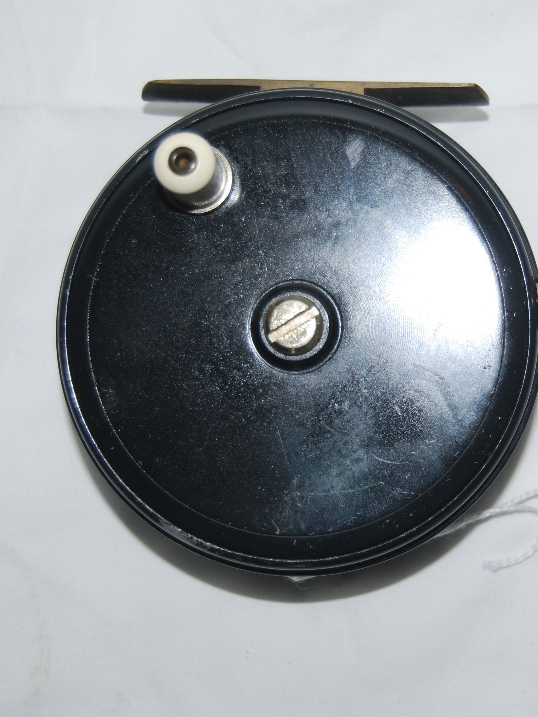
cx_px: 377
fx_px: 1720
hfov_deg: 17.7
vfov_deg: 23.6
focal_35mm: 83
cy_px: 358
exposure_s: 1/60
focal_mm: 38
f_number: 4.8
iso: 100
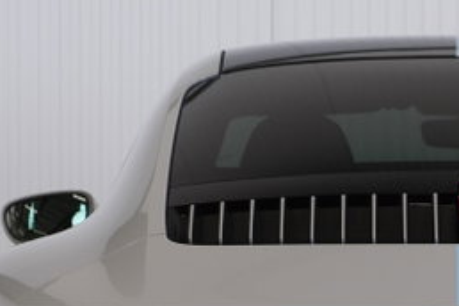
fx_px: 2767
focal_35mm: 217
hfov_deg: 9.4
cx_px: 479
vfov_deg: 6.3
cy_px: 438
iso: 500
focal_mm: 48.4
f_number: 4
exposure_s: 1/26
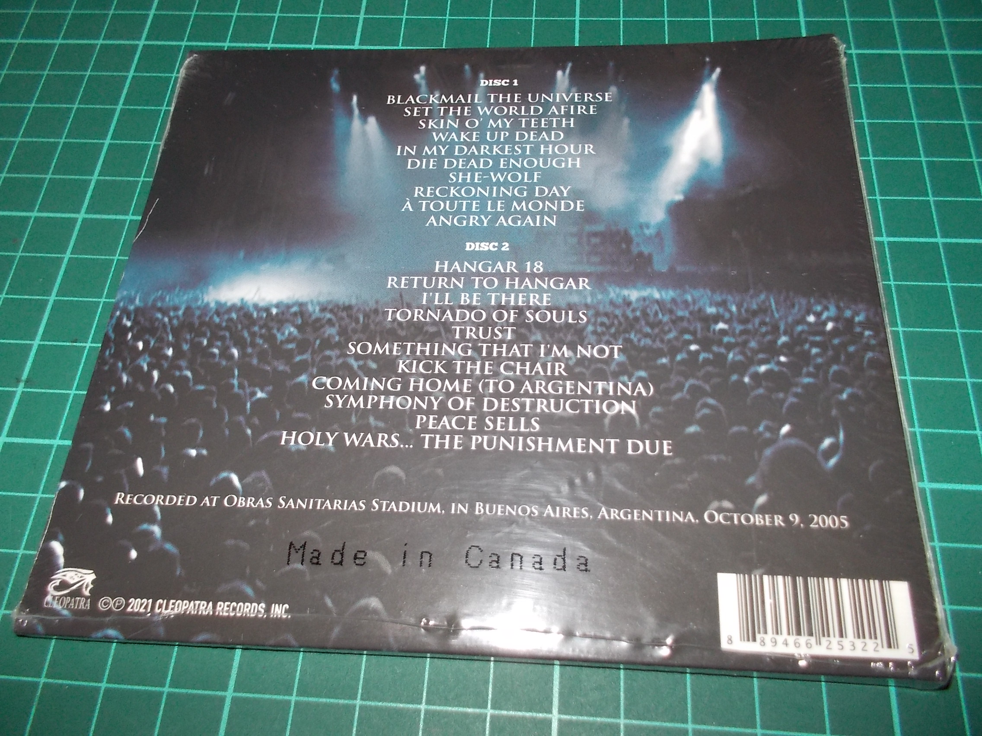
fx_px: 823
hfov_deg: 61.7
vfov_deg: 48.2
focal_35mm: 29
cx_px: 491
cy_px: 368
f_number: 3.3
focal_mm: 4.1
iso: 200
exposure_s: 1/30
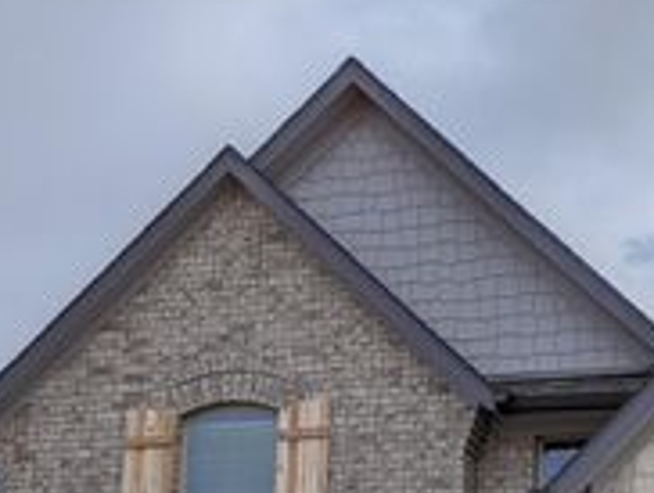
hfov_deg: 24.6
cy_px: 650
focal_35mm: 74
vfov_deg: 18.5
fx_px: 1400
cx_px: 711
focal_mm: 4.44
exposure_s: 1/5882
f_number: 1.8
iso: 45
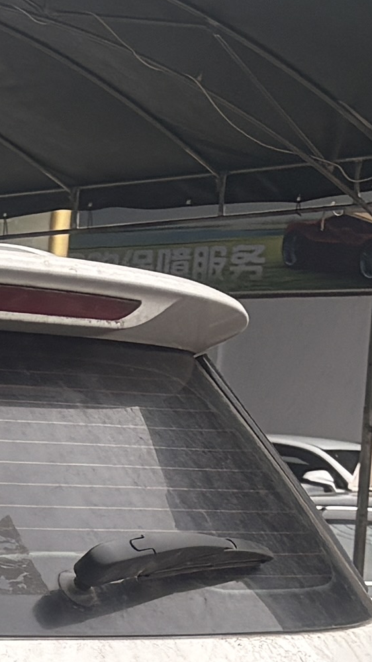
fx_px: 2841
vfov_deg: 12.6
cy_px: 1001
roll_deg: -1.2
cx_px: -739
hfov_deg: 6.8
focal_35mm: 162
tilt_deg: -6.8
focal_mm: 5.96
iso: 50
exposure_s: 1/747
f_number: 1.6
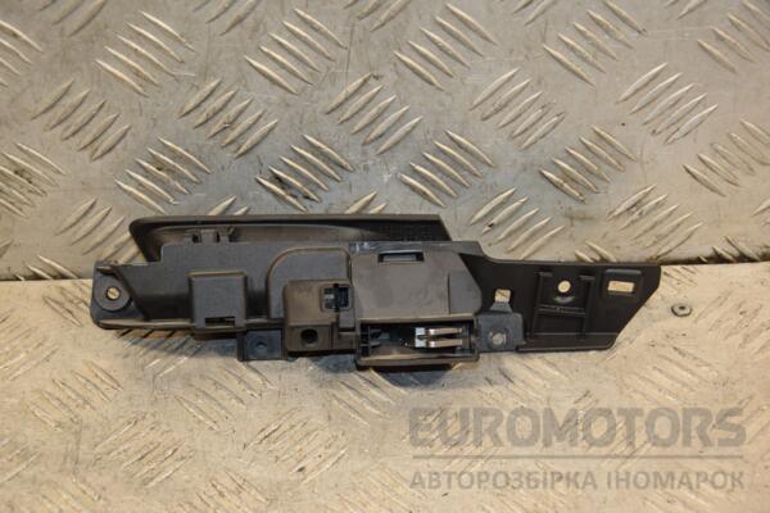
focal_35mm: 93
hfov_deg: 21.9
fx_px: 1989
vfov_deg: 14.7
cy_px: 256
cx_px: 385
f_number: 5.3
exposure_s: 1/125
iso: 800
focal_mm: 62
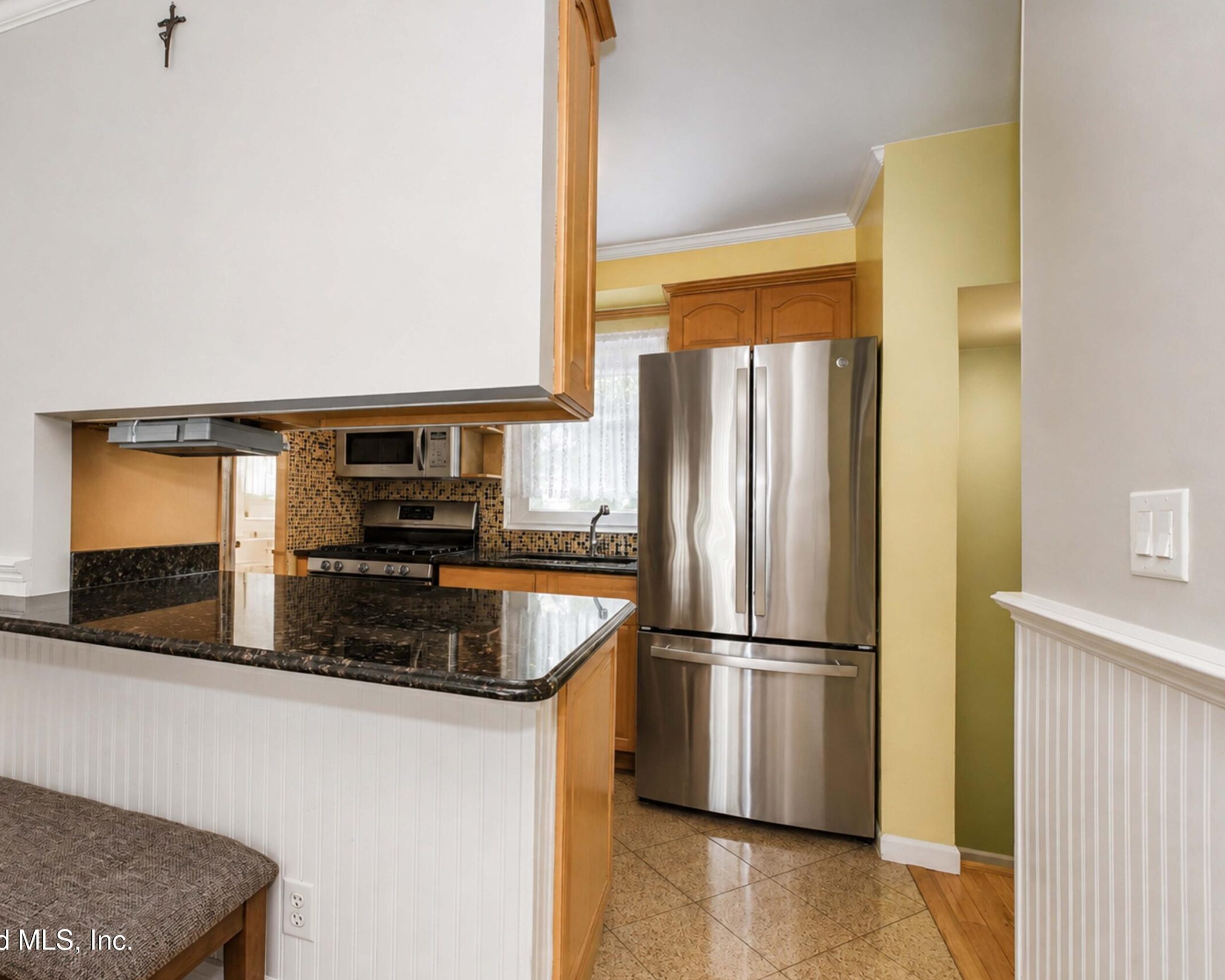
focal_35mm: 17
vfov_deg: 77.0
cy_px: 492
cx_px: 497
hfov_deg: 88.6
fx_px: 616
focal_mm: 10
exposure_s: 1/80
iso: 1000
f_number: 9
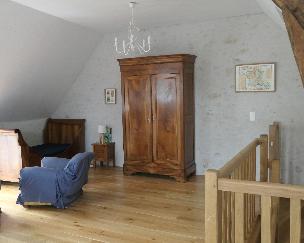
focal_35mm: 34
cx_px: 138
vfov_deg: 43.4
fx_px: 306
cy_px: 122
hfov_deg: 52.8
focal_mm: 11.1
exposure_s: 1/80
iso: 1250
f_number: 3.6
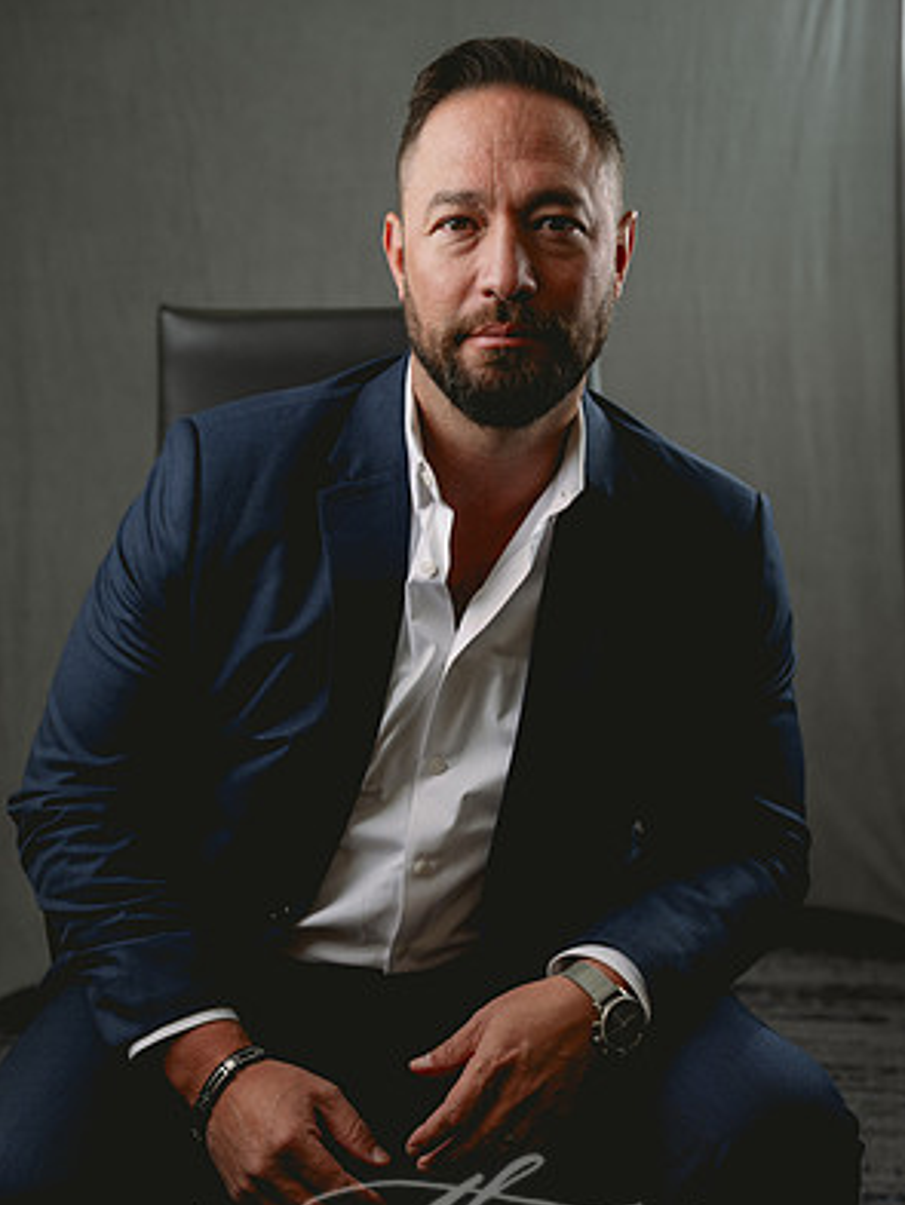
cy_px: 681
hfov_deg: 26.6
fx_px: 1916
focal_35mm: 55
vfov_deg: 34.9
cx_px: 452
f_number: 3.5
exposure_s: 1/200
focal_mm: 50
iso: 50
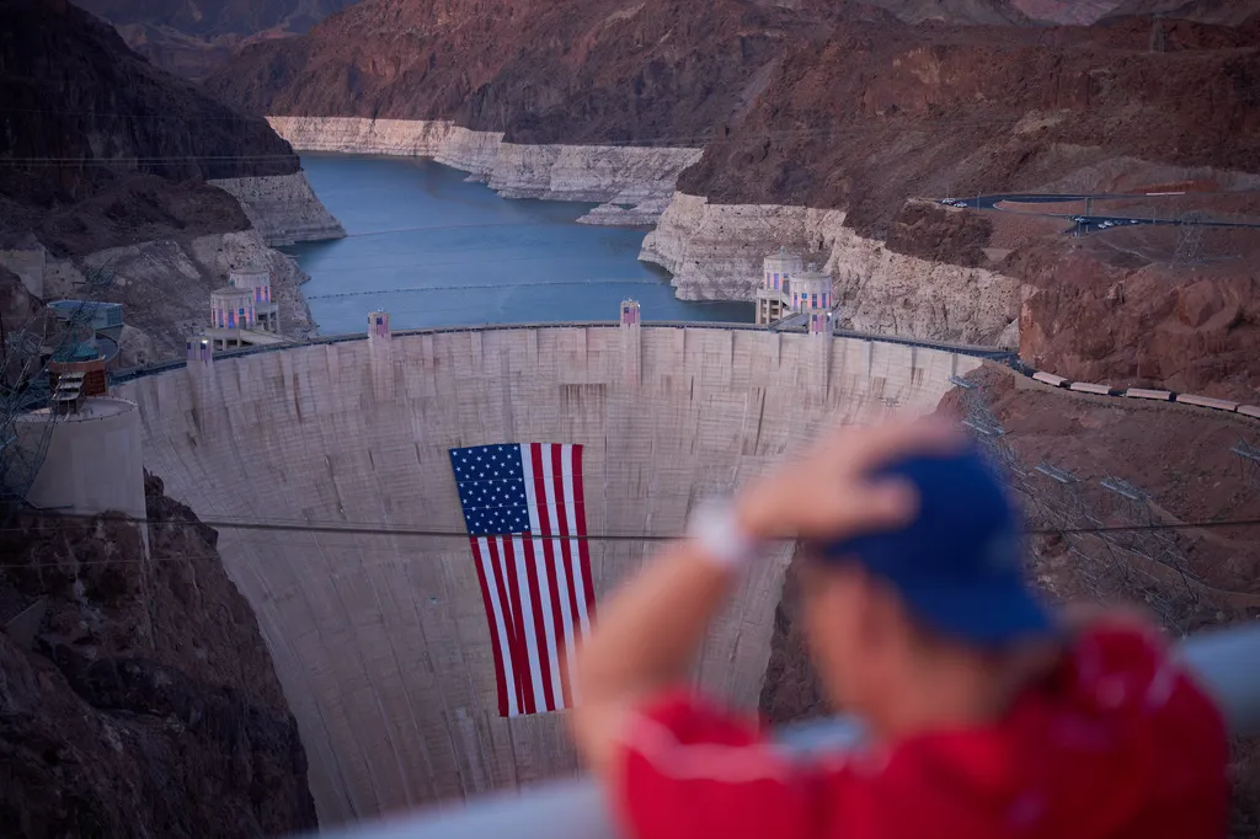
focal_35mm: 50
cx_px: 630
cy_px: 420
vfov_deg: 27.0
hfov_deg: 39.6
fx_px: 1749
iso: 200
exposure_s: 1/400
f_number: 1.4
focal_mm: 50
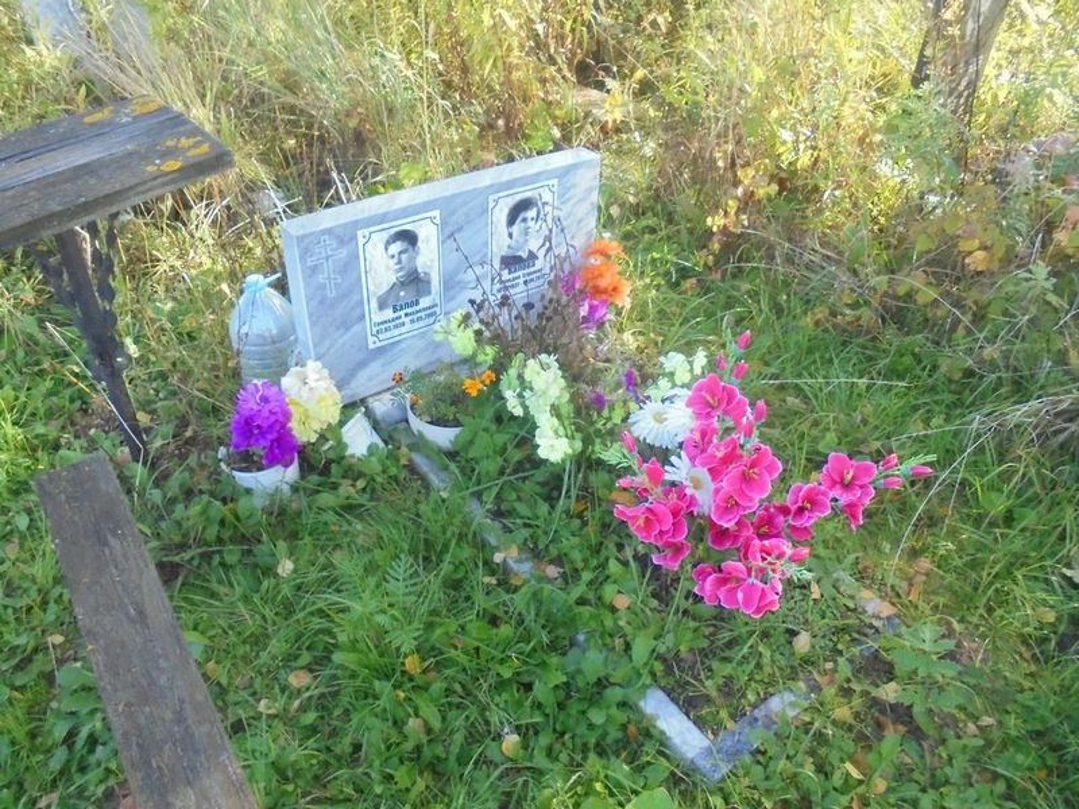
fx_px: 810
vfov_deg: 53.1
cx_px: 540
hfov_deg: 67.3
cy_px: 404
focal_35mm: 26
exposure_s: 1/250
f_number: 3.5
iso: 400
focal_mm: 4.6
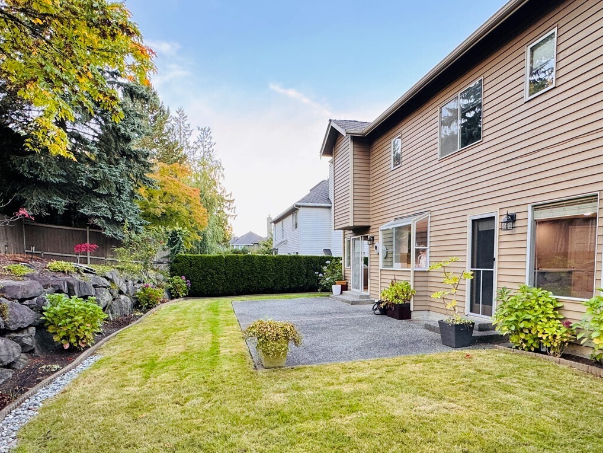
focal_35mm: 22
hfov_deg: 76.3
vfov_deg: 60.1
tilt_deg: -5.1
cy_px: 290
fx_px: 383
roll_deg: +0.1
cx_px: 316
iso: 125
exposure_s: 1/99
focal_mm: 2.22
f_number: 2.2
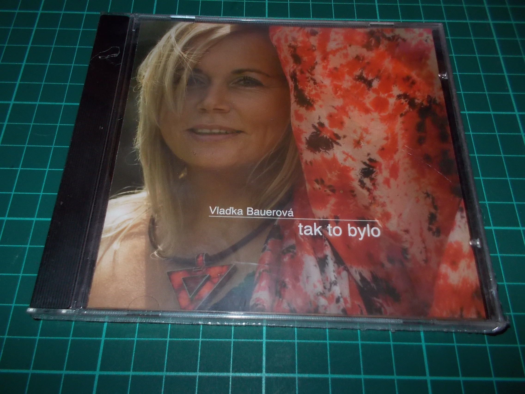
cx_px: 262
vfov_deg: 48.2
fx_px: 440
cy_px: 197
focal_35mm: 29
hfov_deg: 61.7
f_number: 3.3
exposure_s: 1/30
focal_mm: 4.1
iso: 200
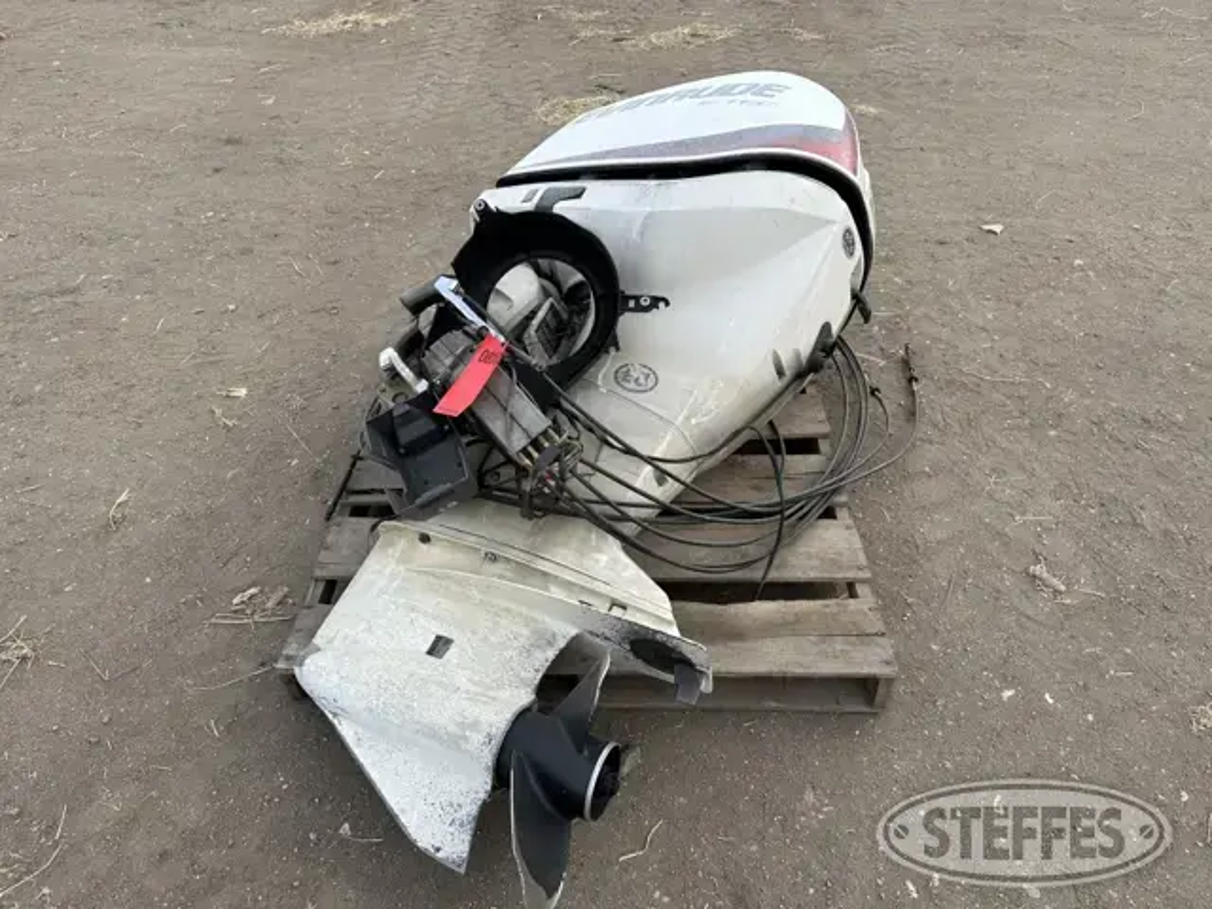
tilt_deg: -42.7
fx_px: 840
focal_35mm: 24
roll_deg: +0.6
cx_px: 606
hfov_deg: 71.6
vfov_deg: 56.8
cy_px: 454
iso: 80
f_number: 1.78
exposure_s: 1/1304
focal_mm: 6.86
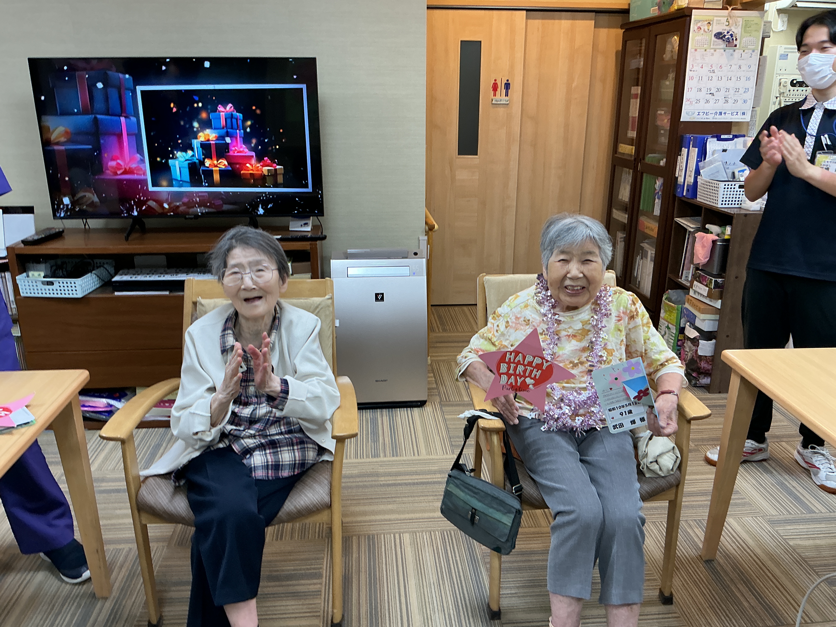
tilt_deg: -18.1
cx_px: 418
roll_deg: -1.1
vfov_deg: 48.2
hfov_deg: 61.7
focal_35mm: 29
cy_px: 314
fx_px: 700
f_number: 1.8
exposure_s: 1/60
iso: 64
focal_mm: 3
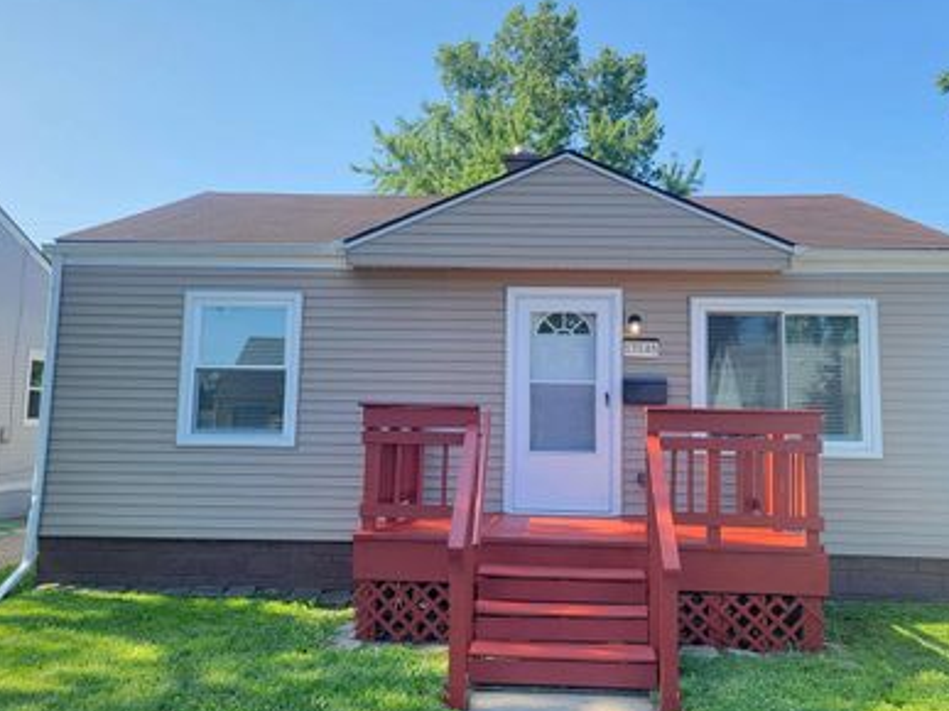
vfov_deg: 45.4
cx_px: 515
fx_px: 850
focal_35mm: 31
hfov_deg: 58.3
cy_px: 344
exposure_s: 1/122
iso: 16
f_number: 1.8
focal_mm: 6.7
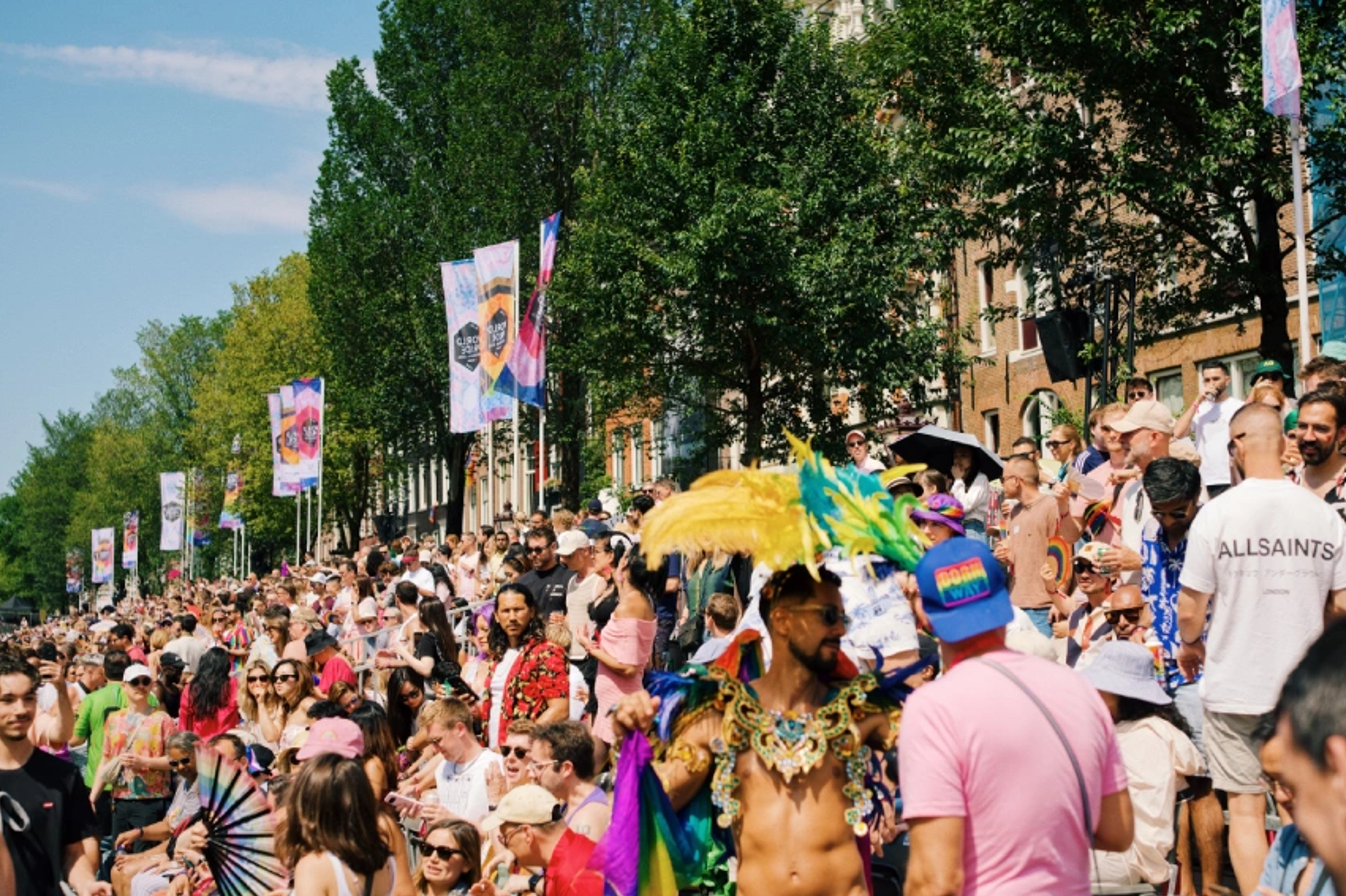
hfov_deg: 37.5
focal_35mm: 53
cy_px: 369
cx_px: 721
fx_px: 1981
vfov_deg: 25.5
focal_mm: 27
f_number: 2
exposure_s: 1/3800
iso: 160
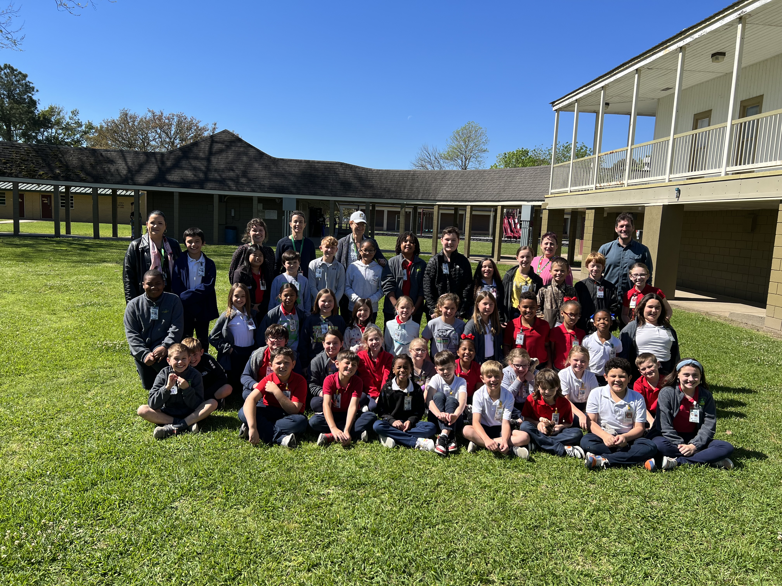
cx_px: 391
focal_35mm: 26
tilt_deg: -7.6
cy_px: 293
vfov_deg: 53.1
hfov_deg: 67.3
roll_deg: -2.6
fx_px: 587
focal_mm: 5.7
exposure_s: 1/3165
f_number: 1.5
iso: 50
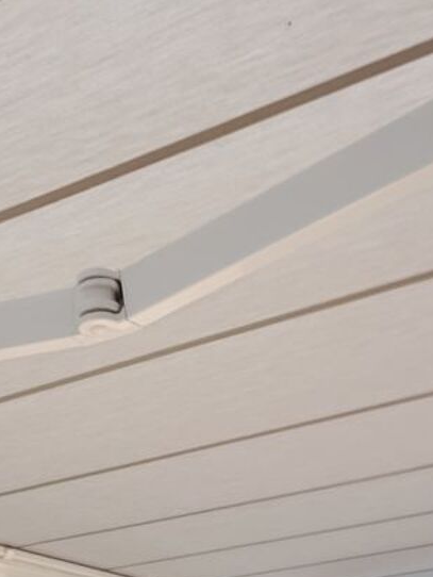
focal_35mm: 59
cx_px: 120
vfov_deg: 32.7
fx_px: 983
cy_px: 296
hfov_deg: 24.6
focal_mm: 5.24
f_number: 1.7
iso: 736
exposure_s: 1/100
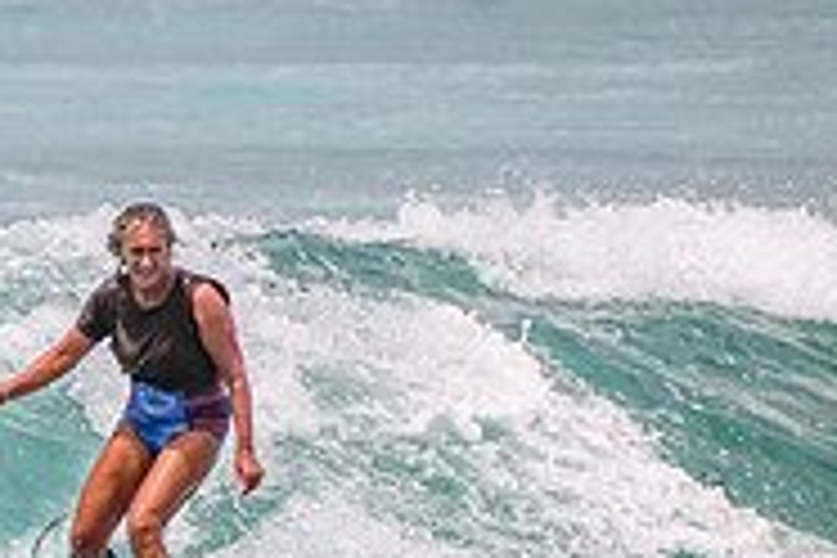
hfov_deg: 1.2
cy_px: 510
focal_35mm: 1714
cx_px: -128
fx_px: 39847
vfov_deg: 0.8
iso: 140
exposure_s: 1/2000
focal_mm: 400
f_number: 5.6
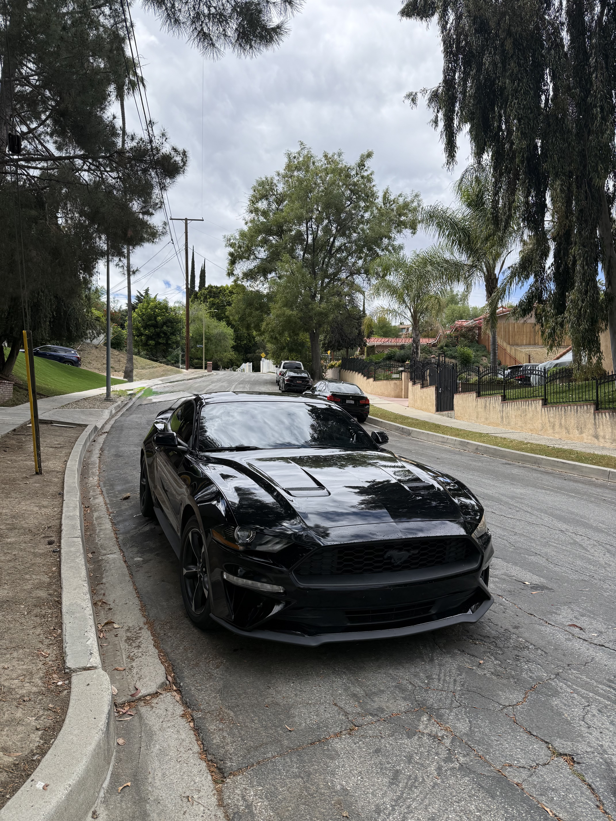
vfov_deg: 71.6
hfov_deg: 56.8
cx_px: 308
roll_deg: -0.6
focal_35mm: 24
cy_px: 410
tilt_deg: +2.9
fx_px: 569
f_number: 1.78
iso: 100
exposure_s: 1/3953
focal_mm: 6.76
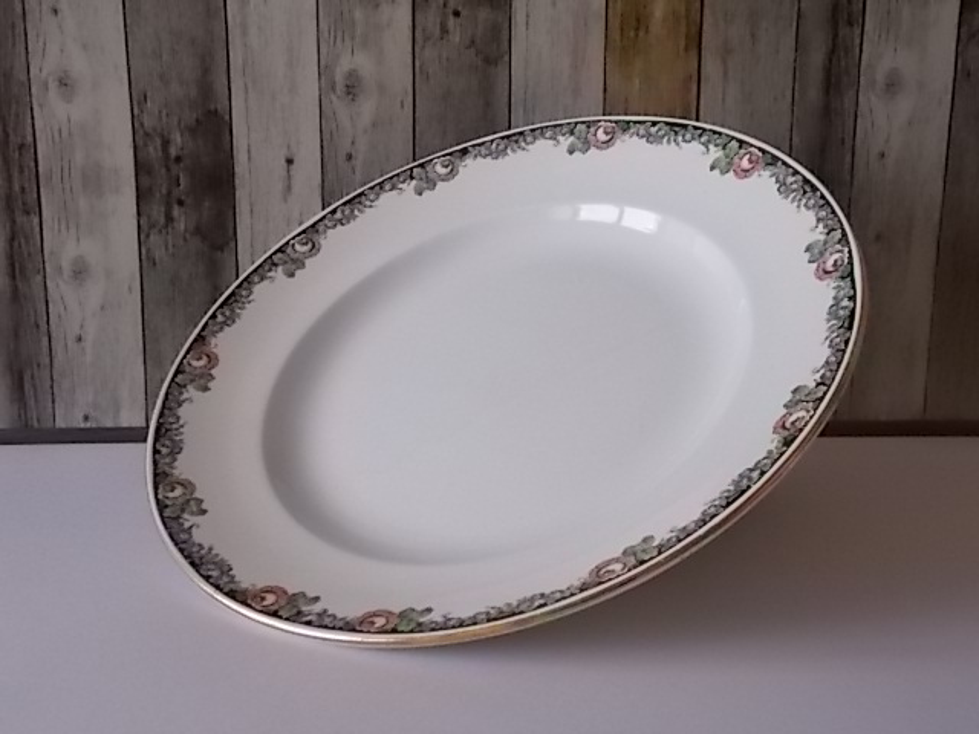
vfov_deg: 32.9
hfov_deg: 42.9
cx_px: 490
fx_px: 1244
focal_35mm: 44
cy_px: 367
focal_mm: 7.9
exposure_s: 1/125
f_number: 4.2
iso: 500
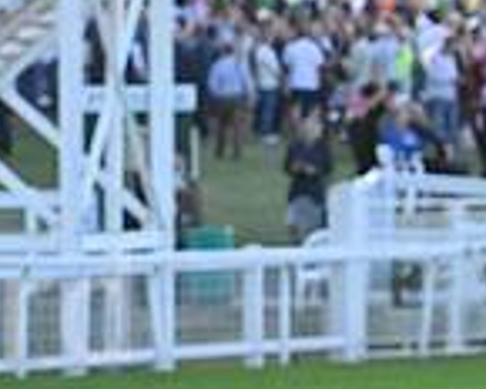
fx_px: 8127
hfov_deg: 3.4
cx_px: -295
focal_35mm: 565
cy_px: 337
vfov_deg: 2.7
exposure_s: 1/800
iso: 1000
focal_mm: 150
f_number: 5.6
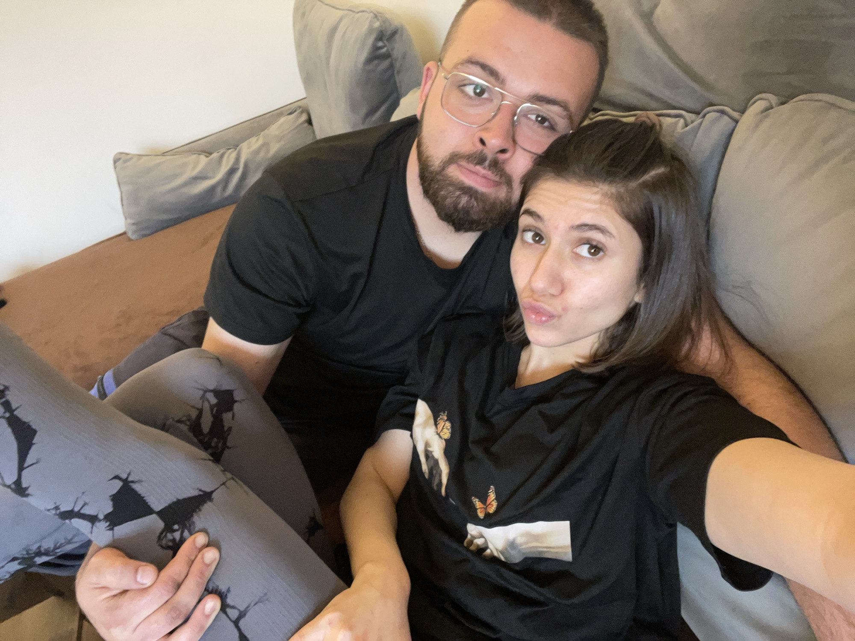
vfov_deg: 58.9
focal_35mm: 23
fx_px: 568
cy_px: 320
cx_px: 428
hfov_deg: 73.9
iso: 200
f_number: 2.2
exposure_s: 1/49
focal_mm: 2.71
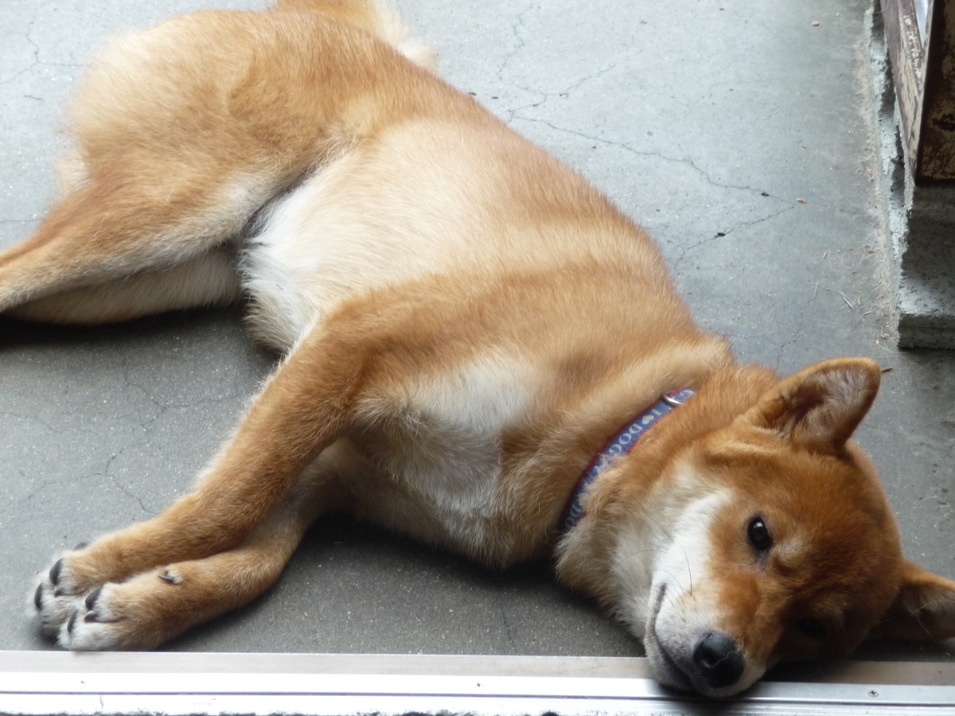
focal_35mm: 147
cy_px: 358
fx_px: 4055
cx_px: 478
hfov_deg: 13.4
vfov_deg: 10.1
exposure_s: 1/60
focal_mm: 25.2
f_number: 4.8
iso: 200
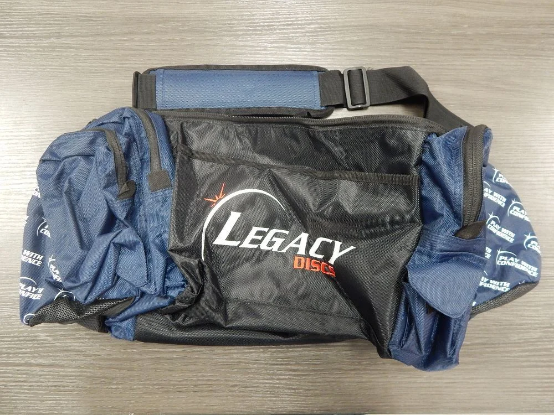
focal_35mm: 22
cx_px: 277
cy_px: 208
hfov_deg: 76.4
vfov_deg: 61.1
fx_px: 352
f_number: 3
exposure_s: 1/15
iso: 400
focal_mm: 4
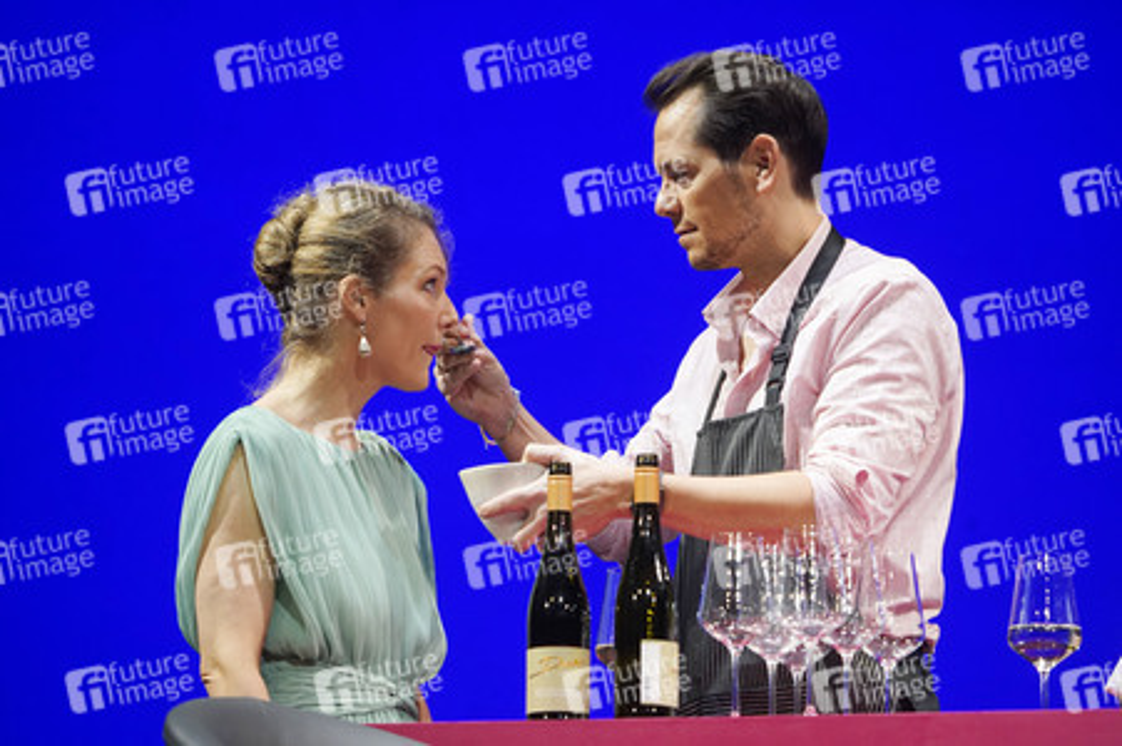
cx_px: 561
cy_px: 373
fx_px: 11274
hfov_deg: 5.7
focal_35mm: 362
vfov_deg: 3.8
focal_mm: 362
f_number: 6.3
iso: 3200
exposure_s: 1/250
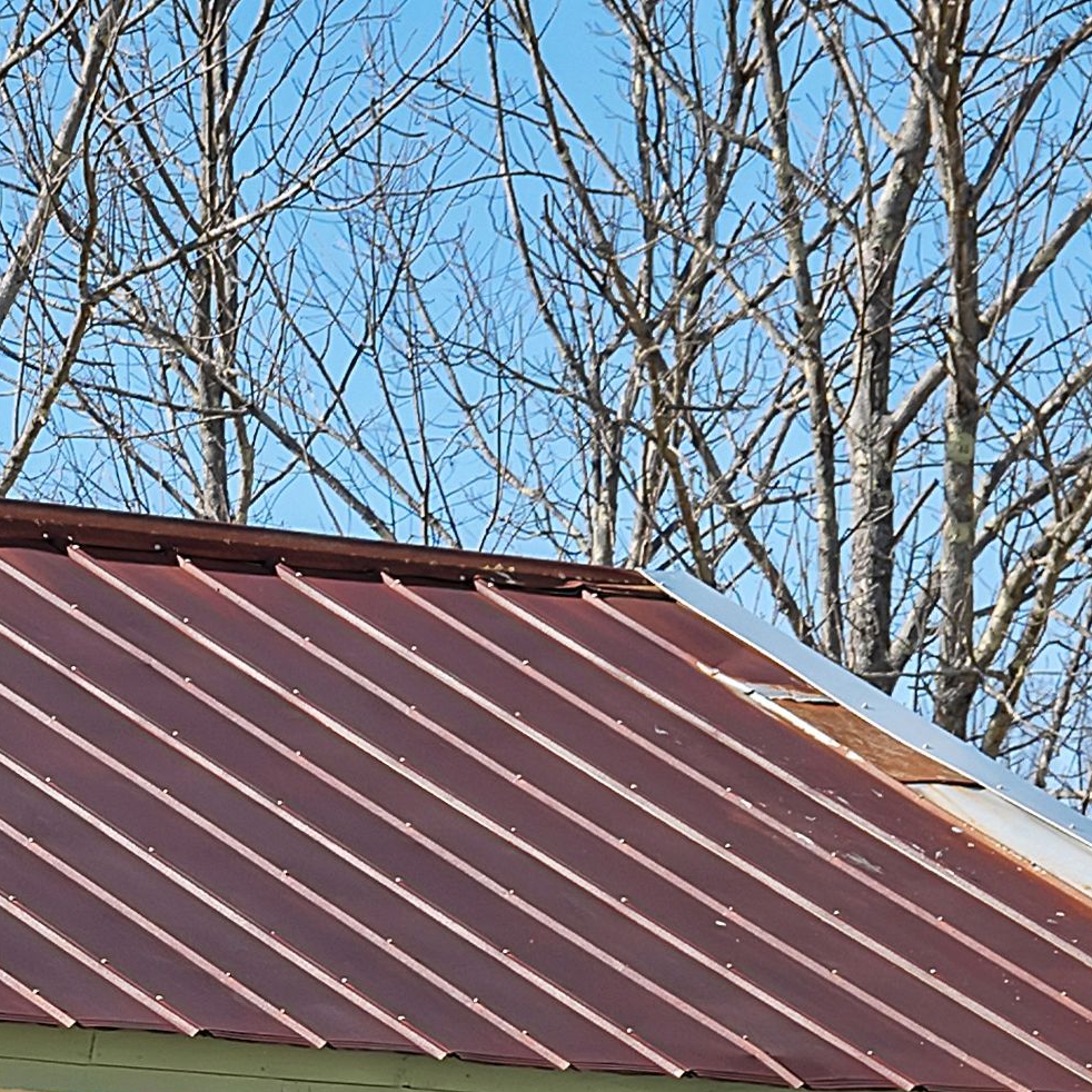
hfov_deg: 6.4
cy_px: 1744
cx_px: -1061
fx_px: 9458
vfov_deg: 6.5
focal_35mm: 265
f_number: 9
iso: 1000
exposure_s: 1/200
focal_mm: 51
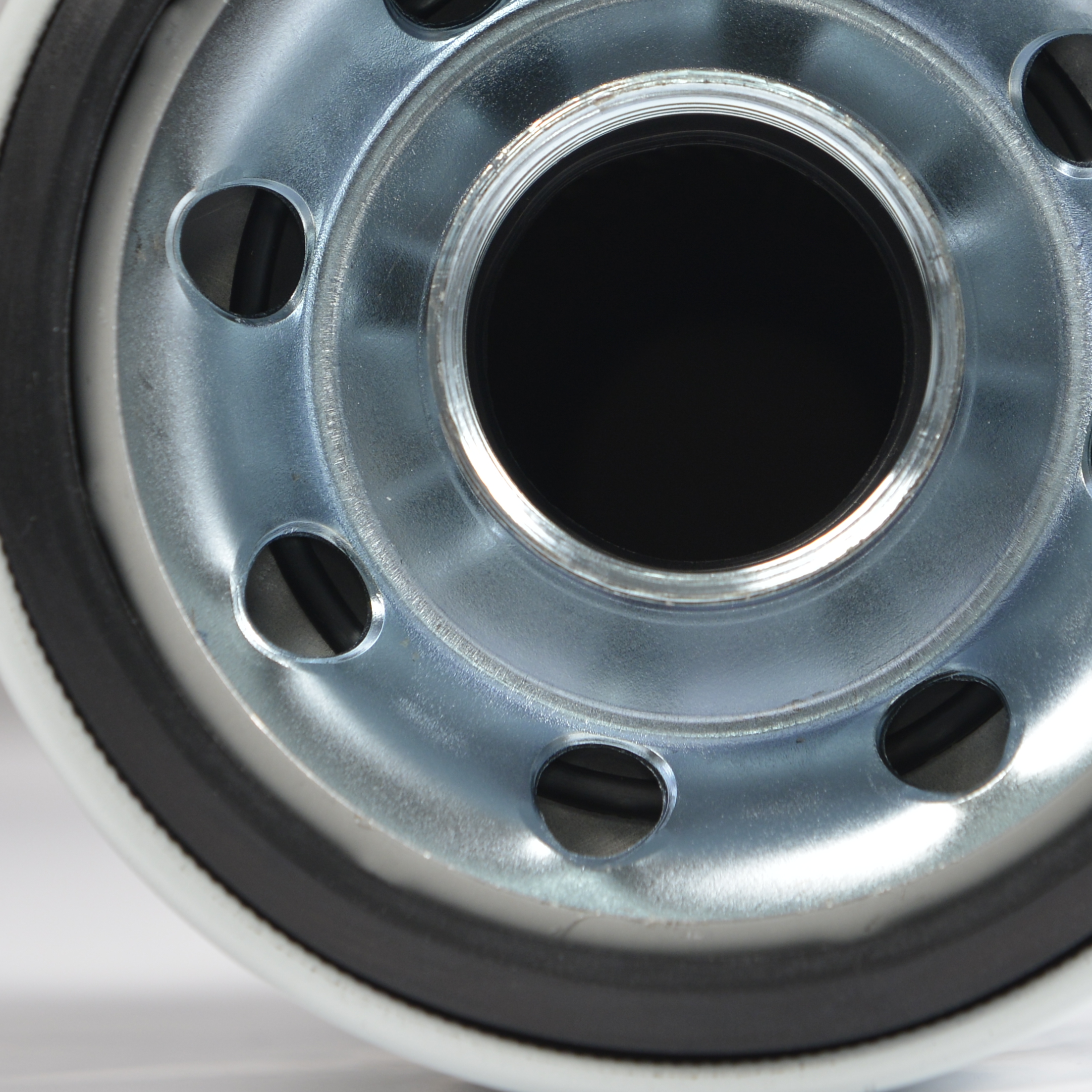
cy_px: 212
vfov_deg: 9.9
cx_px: 724
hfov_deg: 9.9
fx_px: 6282
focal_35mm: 176
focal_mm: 62
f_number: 7.1
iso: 400
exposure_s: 1/80
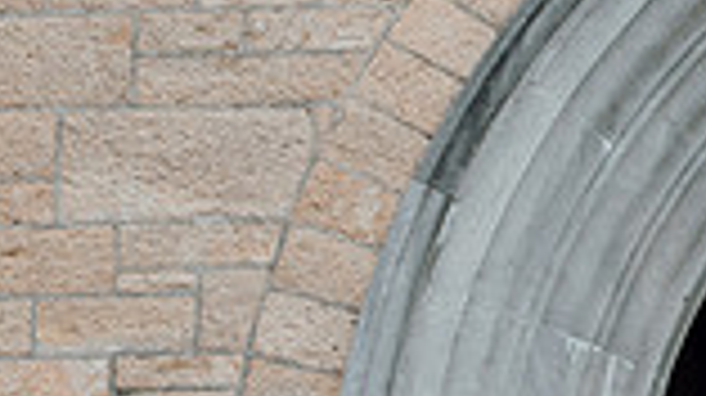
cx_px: 994
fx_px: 2319
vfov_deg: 9.7
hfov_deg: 16.1
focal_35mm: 124
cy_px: 380
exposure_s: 1/400
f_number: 3.5
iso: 125
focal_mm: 32
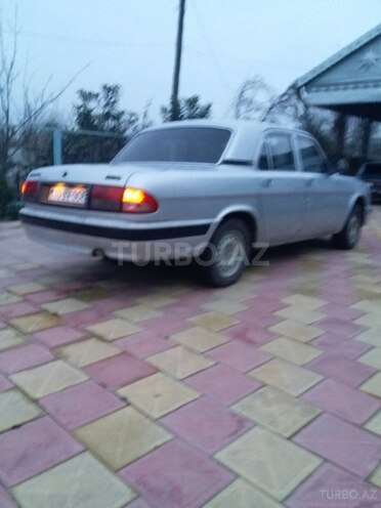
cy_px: 254
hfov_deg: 51.4
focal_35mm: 27
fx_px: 396
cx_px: 190
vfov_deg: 65.3
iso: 400
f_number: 1.9
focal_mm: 3.7
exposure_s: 1/17
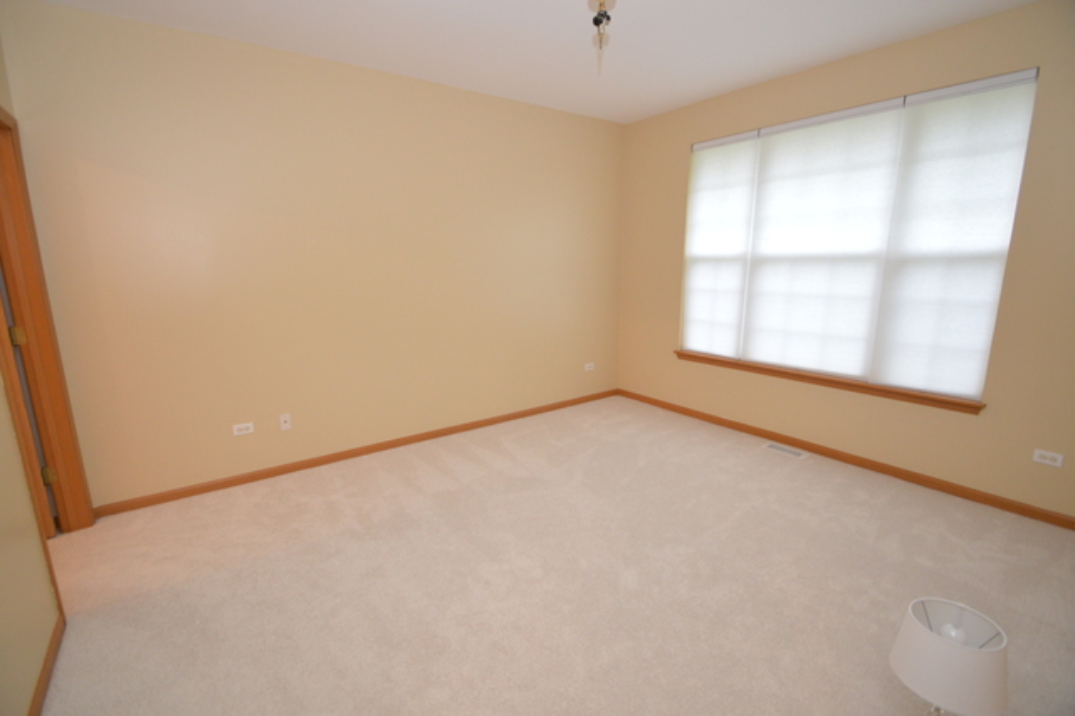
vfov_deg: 77.3
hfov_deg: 100.4
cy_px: 358
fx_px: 448
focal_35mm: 15
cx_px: 538
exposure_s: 1/60
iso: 1100
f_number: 3.5
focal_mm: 10
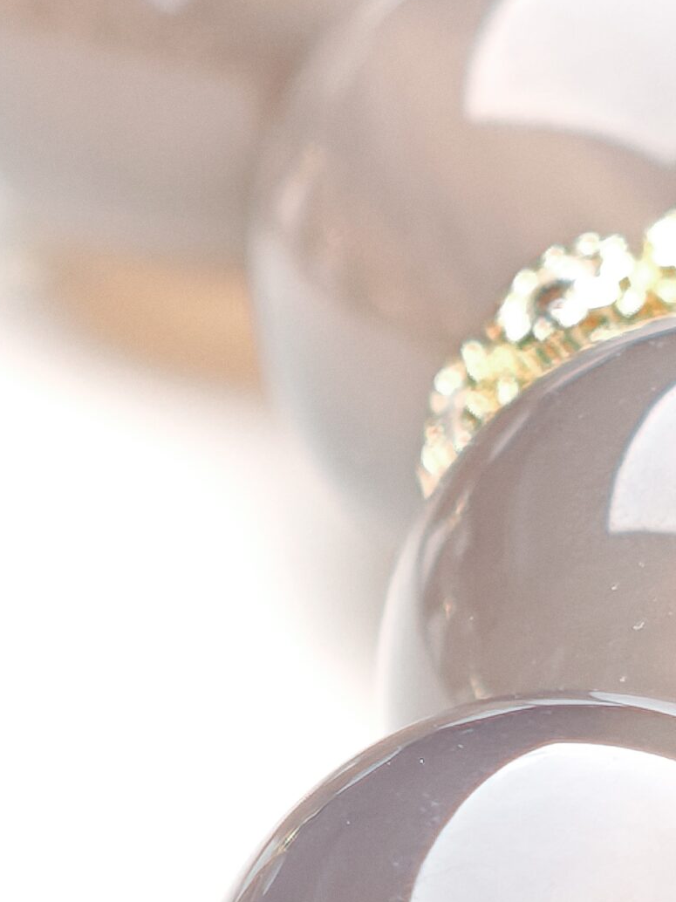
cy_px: 926
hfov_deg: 3.6
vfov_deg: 4.8
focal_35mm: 416
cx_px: 463
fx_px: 10836
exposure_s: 1/193
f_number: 1.8
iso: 50
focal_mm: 11.5
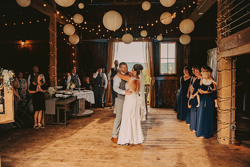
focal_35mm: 32
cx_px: 125
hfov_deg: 58.7
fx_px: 222
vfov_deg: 41.1
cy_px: 84
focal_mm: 32
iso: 400
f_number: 2.8
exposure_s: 1/250
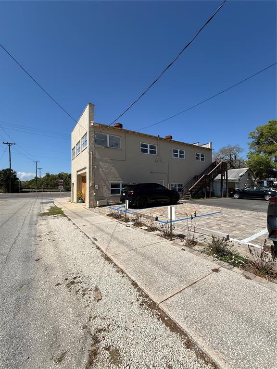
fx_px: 149
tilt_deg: +2.3
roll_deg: -0.1
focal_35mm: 14
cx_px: 138
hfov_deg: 85.7
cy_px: 184
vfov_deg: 102.1
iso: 50
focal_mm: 2.22
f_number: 2.2
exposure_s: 1/3125
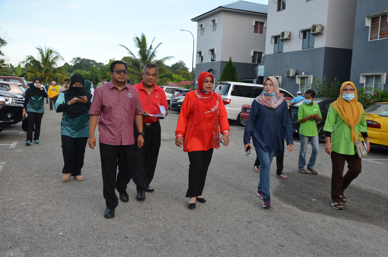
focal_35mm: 33
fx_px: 355
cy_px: 128
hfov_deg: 57.3
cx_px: 194
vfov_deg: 39.8
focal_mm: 22
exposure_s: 1/160
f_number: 6.3
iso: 200
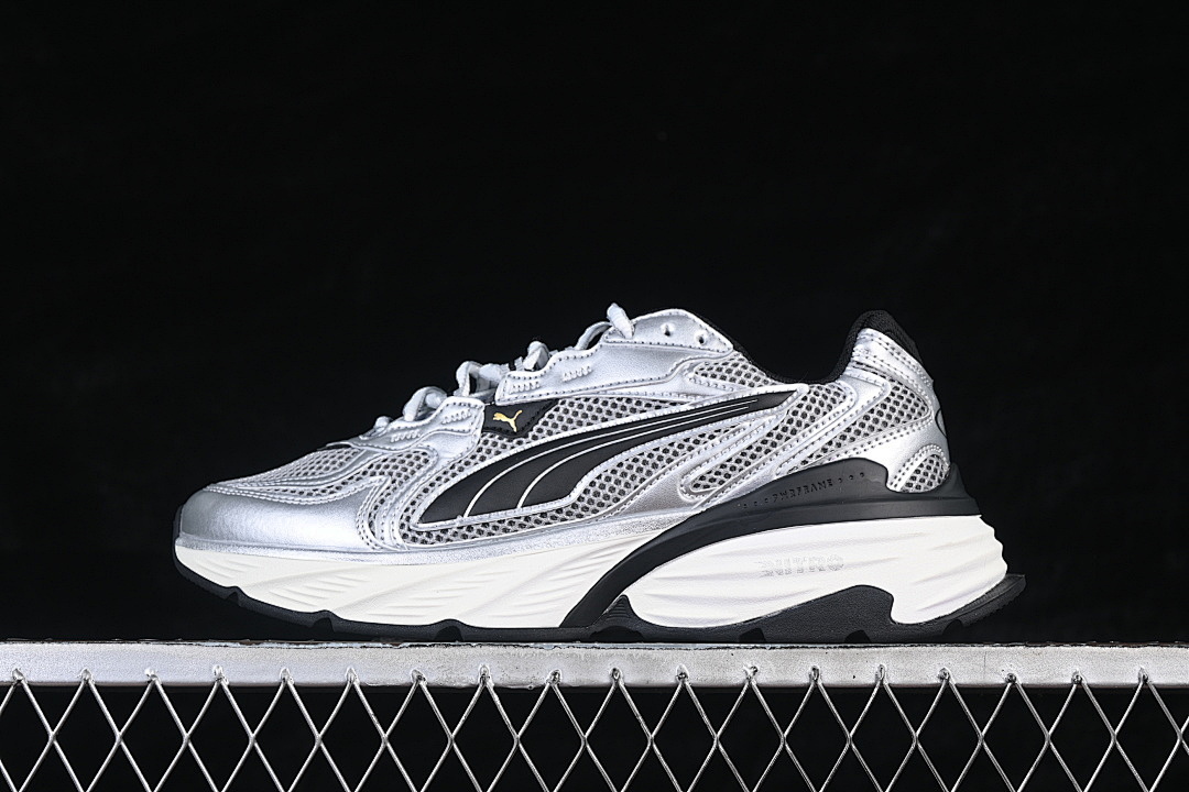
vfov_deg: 18.2
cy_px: 396
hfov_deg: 27.0
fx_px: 2477
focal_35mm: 75
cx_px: 594
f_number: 7.1
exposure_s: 1/60
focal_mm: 50
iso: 160
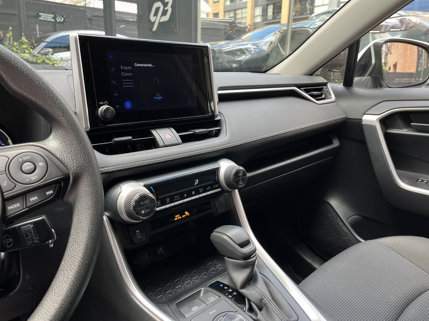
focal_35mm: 26
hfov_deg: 67.3
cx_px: 214
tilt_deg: -14.3
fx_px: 322
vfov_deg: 53.1
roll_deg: -1.6
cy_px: 160
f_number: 1.6
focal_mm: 5.1
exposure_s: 1/122
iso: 64
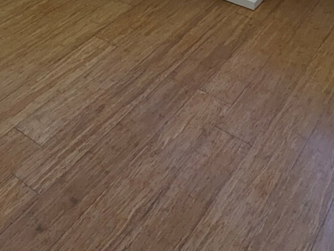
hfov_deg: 32.3
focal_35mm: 54
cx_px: -12
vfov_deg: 22.0
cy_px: -135
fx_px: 521
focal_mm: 2.35
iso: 206
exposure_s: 1/100
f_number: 2.2
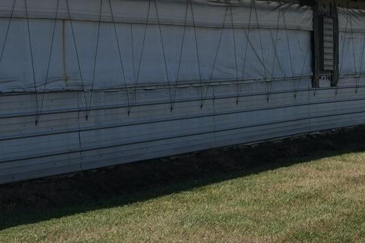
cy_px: 107
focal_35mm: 250
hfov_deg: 7.7
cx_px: 886
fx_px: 2535
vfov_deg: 5.5
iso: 400
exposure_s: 1/1600
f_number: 8
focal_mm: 45
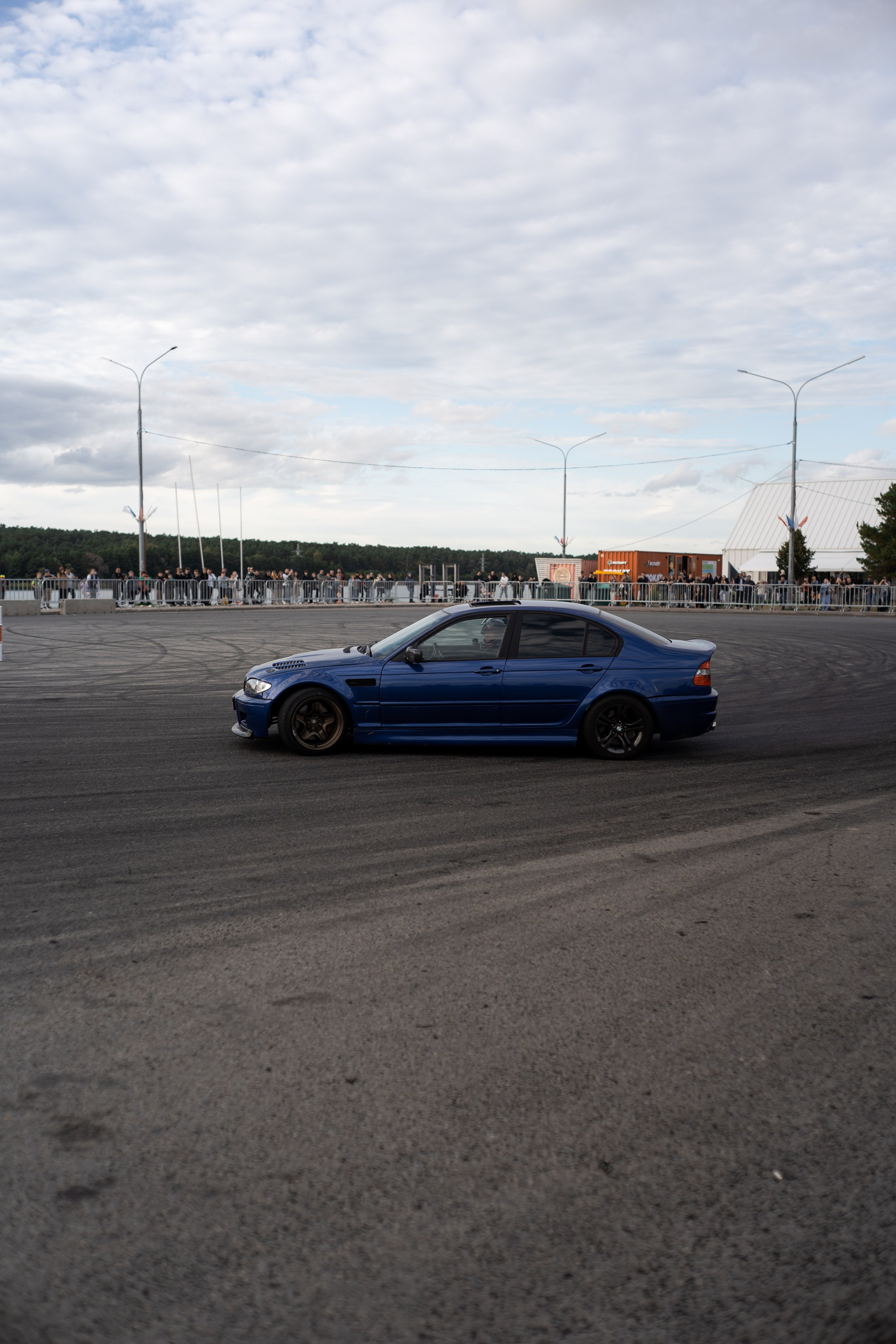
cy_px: 672
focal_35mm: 35
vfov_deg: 54.4
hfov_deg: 37.9
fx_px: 1307
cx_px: 448
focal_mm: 35
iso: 100
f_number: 2.2
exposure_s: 1/1600
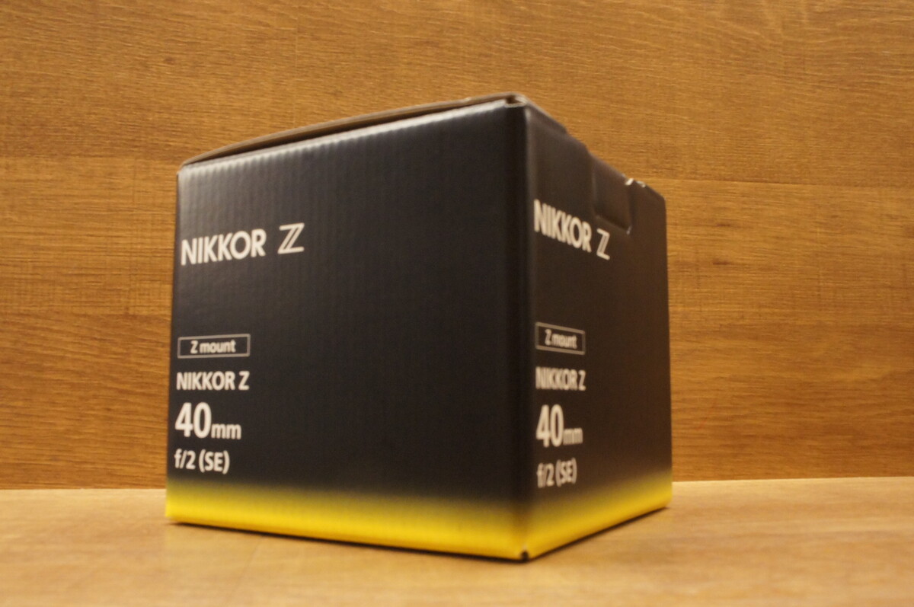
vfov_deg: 41.6
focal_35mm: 32
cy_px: 304
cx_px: 457
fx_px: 799
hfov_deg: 59.6
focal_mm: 21
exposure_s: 1/40
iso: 3200
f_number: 14
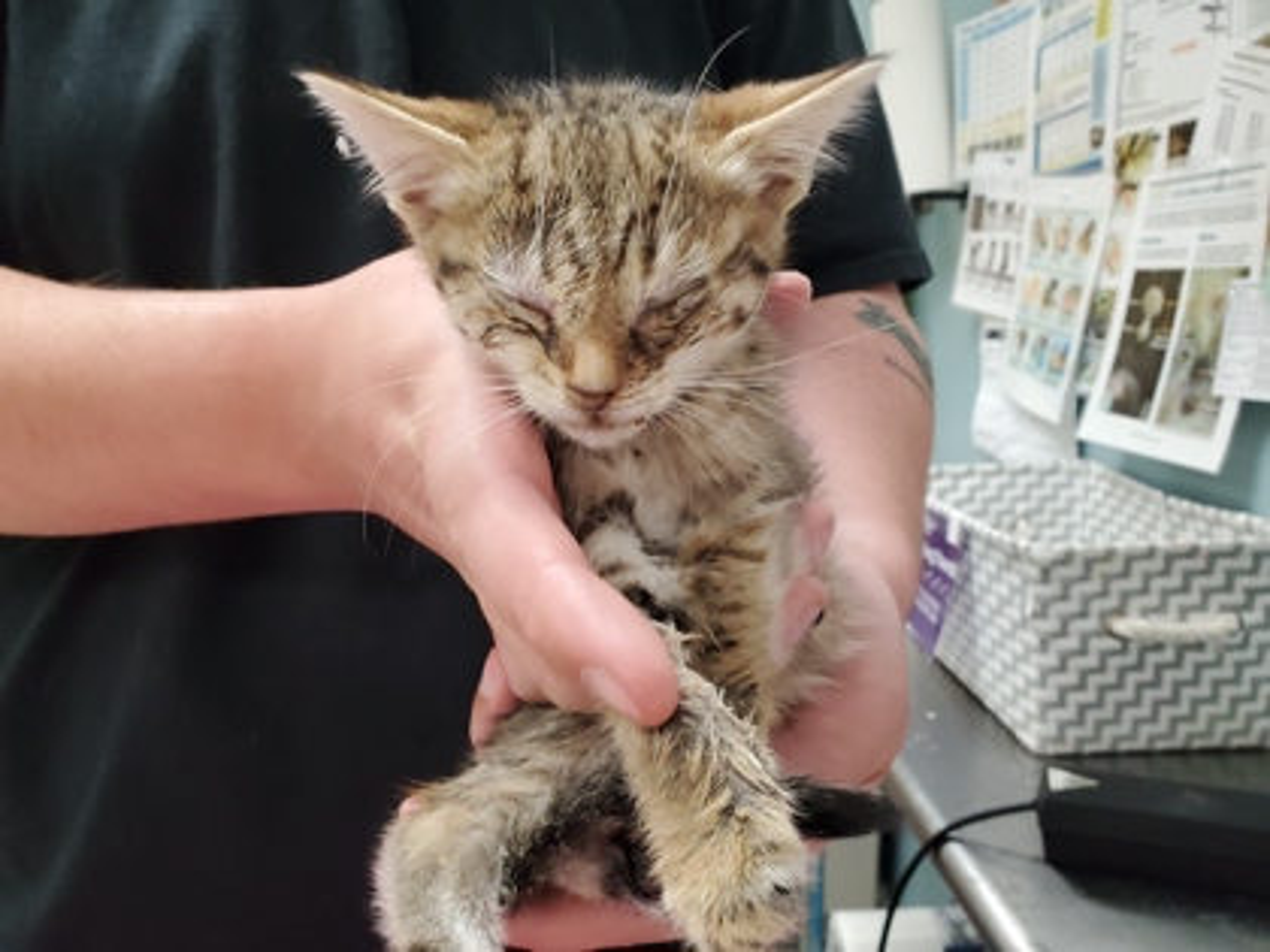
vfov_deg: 53.1
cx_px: 635
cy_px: 476
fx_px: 954
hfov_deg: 67.3
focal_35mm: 26
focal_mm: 4.3
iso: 500
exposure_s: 1/120
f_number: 2.4
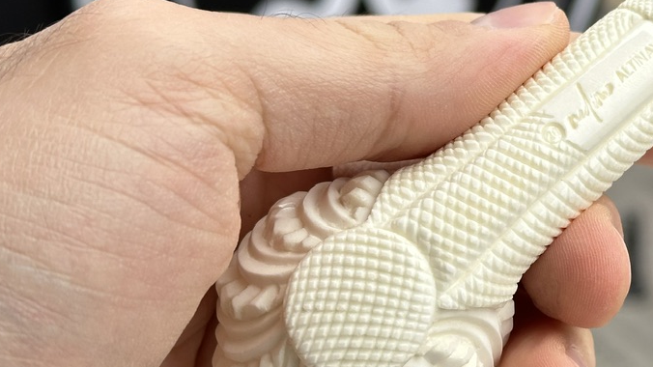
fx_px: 1714
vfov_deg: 12.2
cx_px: 557
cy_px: 103
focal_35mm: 99
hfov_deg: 21.2
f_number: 1.78
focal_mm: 6.86
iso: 64
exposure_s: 1/1120
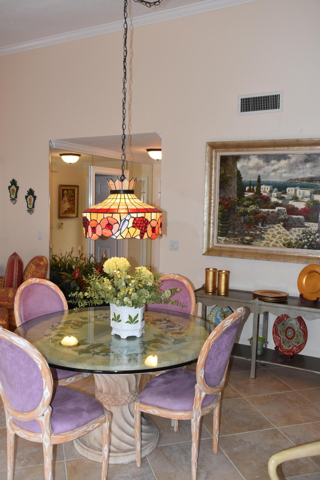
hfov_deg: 40.0
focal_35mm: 33
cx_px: 160
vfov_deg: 57.2
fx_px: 440
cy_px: 240
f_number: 4.5
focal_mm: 22
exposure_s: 1/80
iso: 800
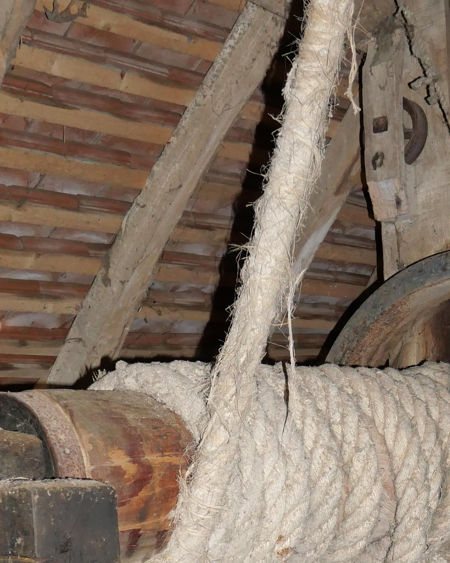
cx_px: 285
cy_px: 599
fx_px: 1099
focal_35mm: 66
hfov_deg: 23.1
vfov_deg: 26.7
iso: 800
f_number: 3.5
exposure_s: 1/8
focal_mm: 12
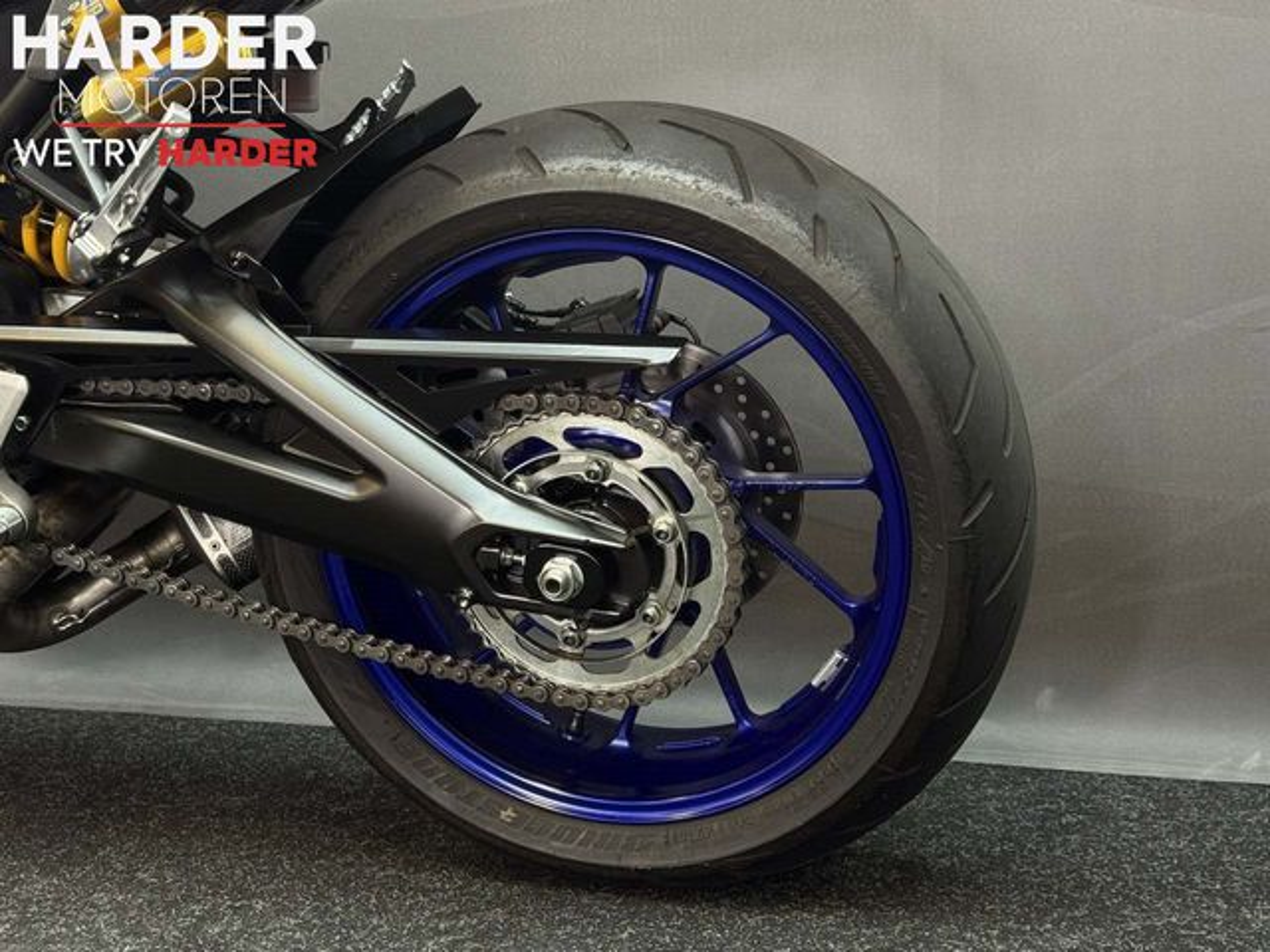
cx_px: 635
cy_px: 476
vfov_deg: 30.3
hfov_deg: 39.7
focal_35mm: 48
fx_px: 1761
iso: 250
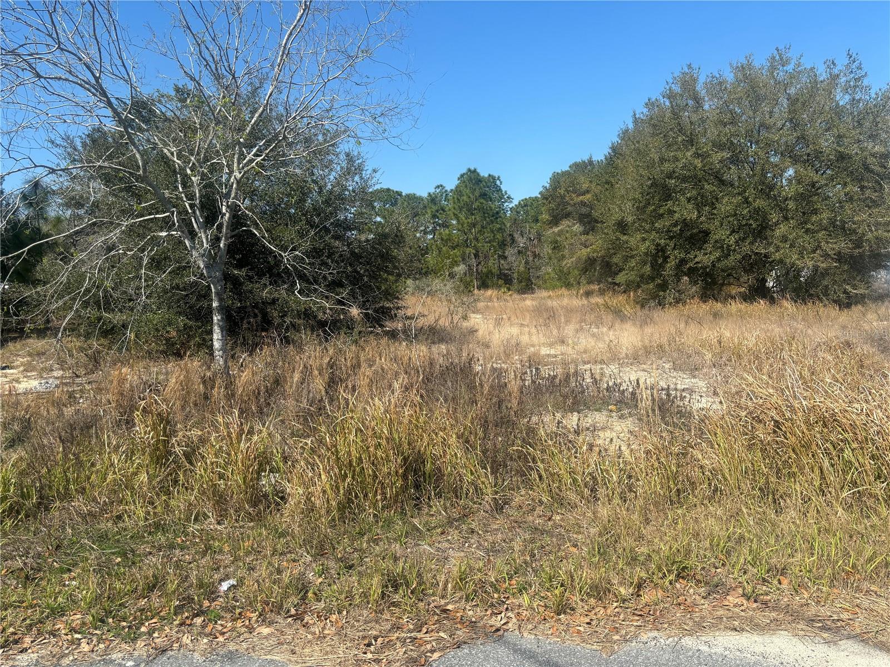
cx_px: 445
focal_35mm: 26
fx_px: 668
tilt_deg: -4.0
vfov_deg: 53.1
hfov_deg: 67.3
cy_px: 334
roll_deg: +1.9
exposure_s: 1/2639
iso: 50
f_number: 1.6
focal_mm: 5.96
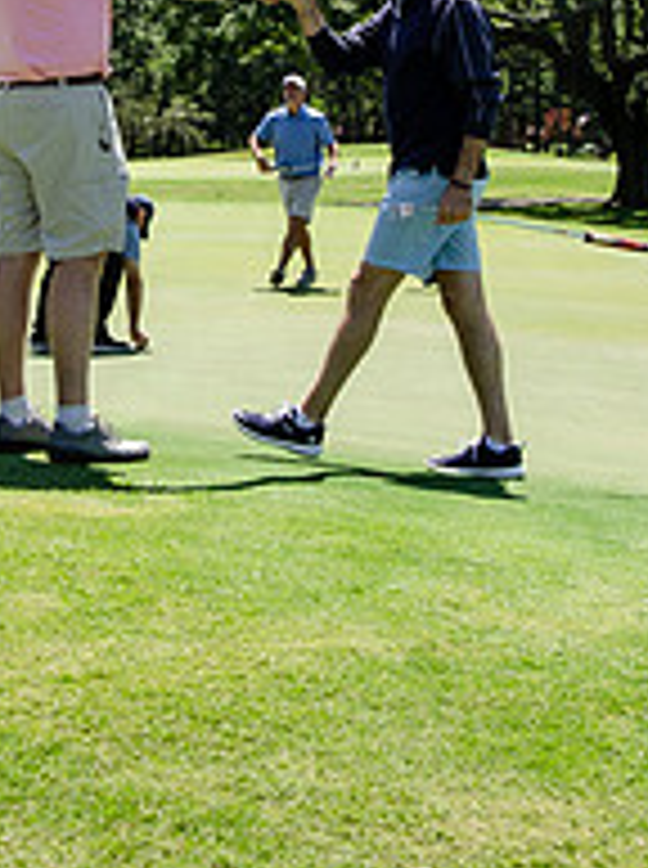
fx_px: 1953
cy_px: 108
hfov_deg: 18.8
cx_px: 252
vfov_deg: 24.4
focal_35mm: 78
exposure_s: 1/400
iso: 400
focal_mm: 18
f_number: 10
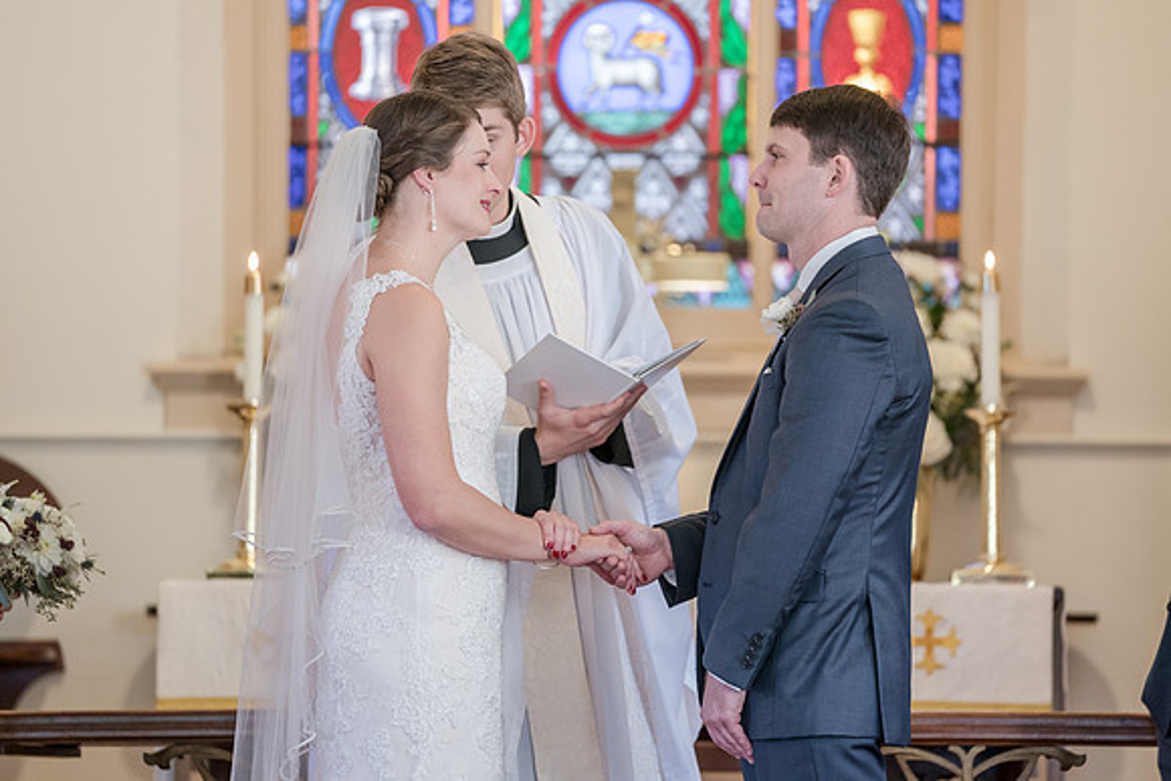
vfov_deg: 6.0
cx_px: 614
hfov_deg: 9.0
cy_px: 346
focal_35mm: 228
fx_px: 7412
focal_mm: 200
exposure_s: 1/100
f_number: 2.8
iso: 2000
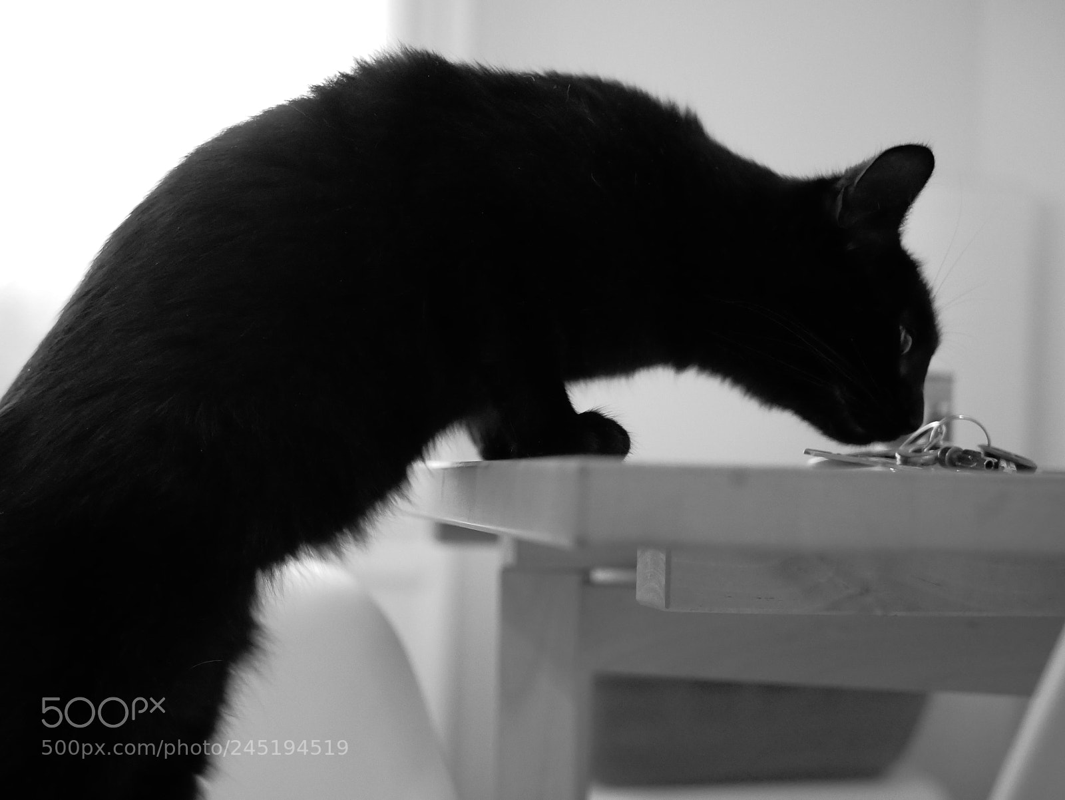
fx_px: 1539
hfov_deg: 38.2
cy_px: 400
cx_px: 532
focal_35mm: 50
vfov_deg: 29.1
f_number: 1.7
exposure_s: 1/400
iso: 3200
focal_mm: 25
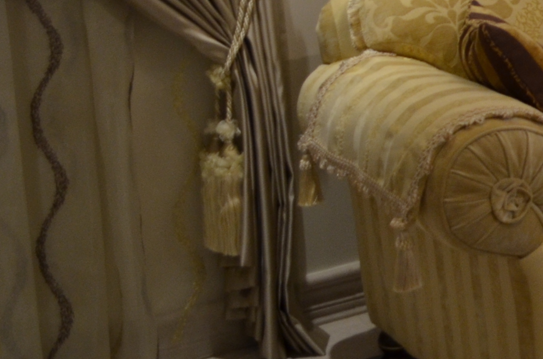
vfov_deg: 11.7
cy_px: -199
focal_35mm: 111
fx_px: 1671
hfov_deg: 16.3
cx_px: 887
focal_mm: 20
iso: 500
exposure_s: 1/20
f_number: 3.8
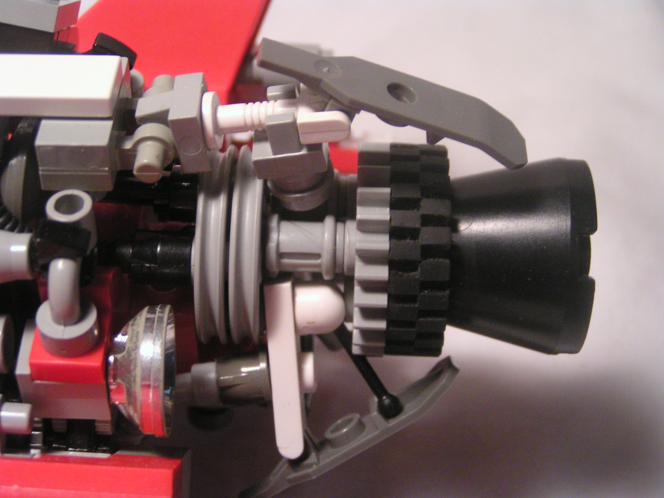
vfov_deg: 22.6
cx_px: 332
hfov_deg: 29.8
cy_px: 249
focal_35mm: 65
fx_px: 1247
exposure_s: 1/25
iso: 200
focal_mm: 10
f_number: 3.2
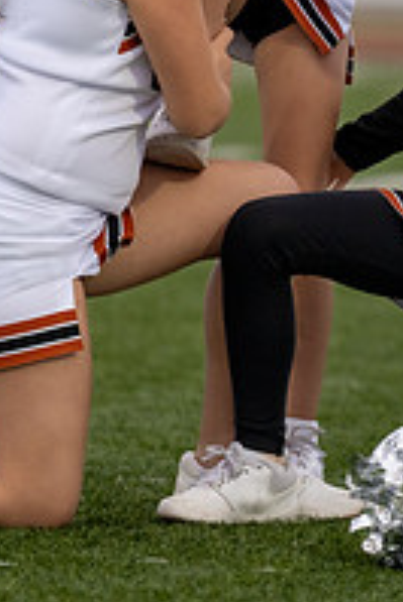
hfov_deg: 3.0
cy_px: 99
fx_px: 7693
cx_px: 611
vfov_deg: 4.5
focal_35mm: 459
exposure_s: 1/1000
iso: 500
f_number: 2.8
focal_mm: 129
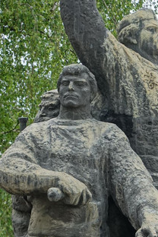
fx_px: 1784
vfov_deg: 7.6
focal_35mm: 271
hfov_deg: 5.1
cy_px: 164
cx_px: 135
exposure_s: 1/160
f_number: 4.5
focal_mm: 47.86
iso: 320
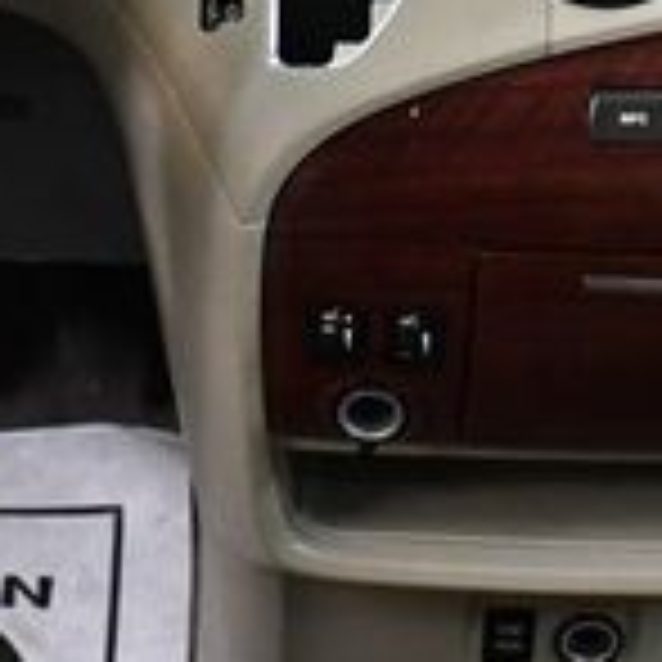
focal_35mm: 133
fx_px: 2878
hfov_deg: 13.0
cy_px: 9
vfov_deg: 13.0
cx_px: 86
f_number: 3.5
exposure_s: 1/125
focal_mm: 18
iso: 3200
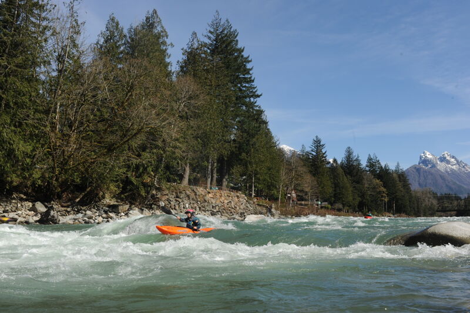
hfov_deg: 54.5
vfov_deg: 37.8
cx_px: 235
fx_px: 457
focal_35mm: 35
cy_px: 156
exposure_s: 1/500
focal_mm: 35
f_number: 14
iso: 400
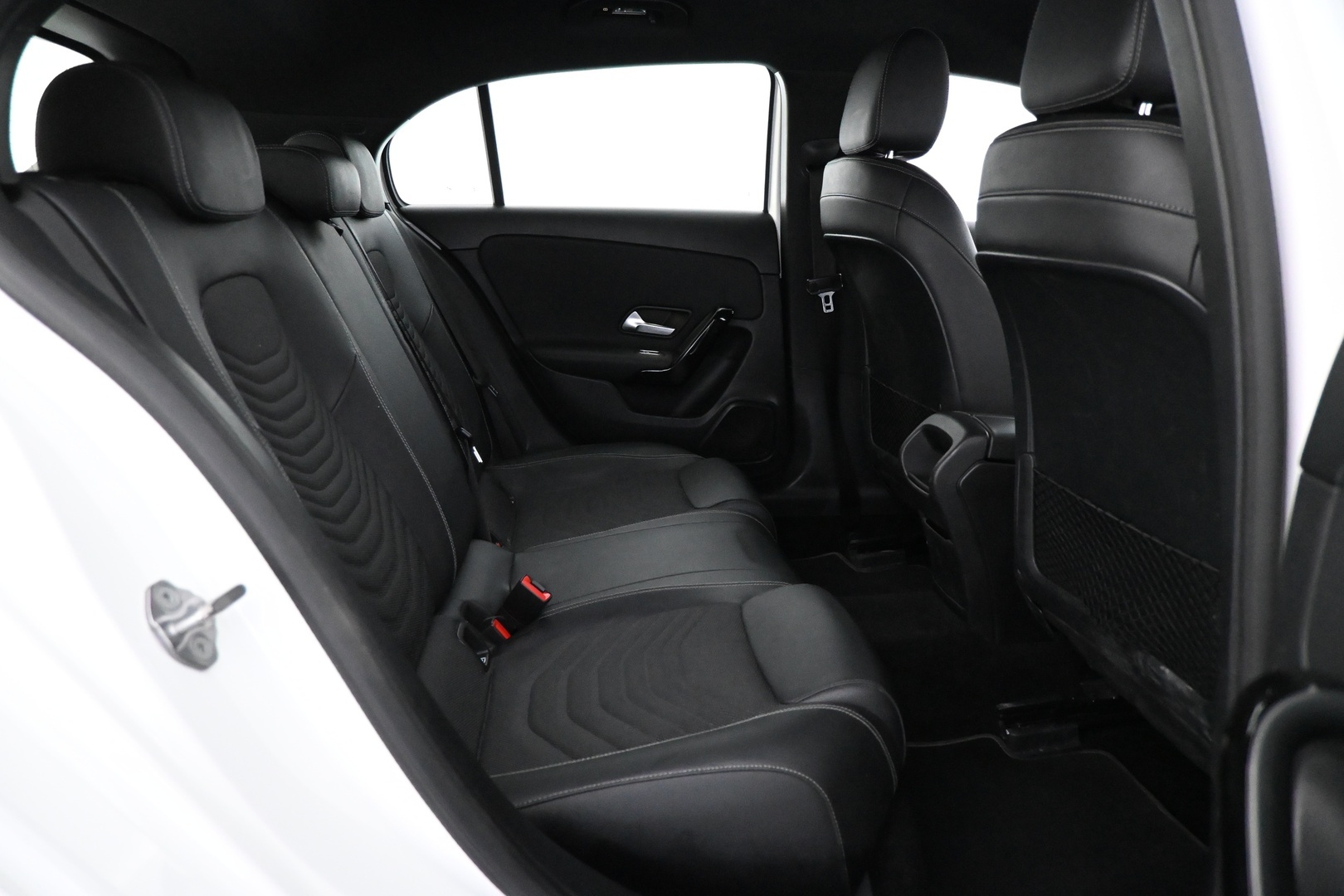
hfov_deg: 73.7
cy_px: 448
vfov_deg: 53.1
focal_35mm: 24
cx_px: 672
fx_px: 896
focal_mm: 16
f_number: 3.5
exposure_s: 1/60
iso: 6400
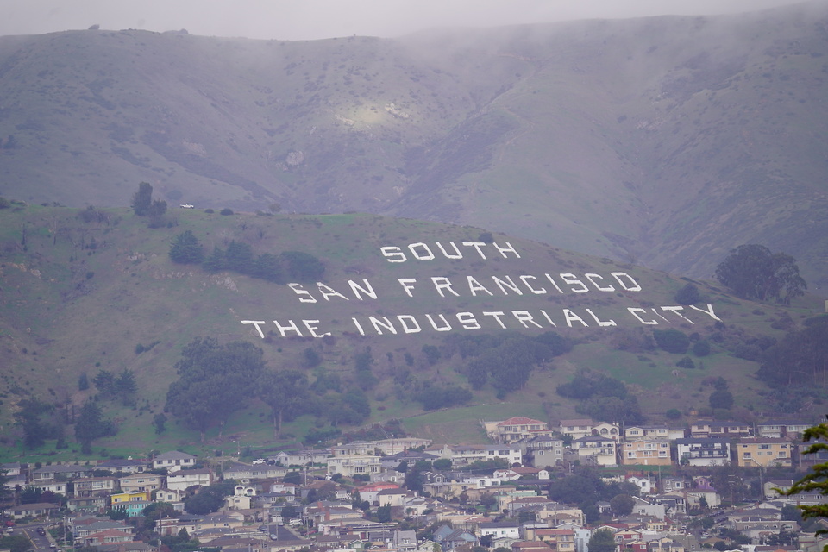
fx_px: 9199
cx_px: 414
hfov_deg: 5.2
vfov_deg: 3.4
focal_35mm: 400
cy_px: 276
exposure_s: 1/500
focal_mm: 400
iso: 200
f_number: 6.3
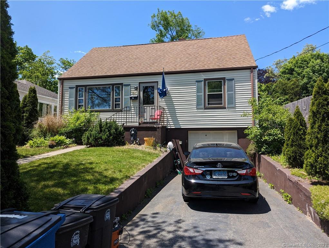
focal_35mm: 24
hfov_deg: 71.5
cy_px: 124
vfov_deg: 56.9
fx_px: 228
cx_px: 164
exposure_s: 1/1244
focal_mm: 6.81
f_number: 1.85
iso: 47
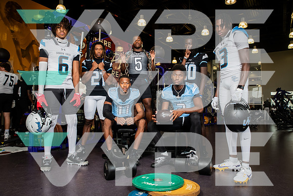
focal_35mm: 26
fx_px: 212
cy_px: 98
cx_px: 146
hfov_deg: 69.4
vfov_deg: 49.6
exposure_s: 1/250
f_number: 5.6
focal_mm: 26
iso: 500
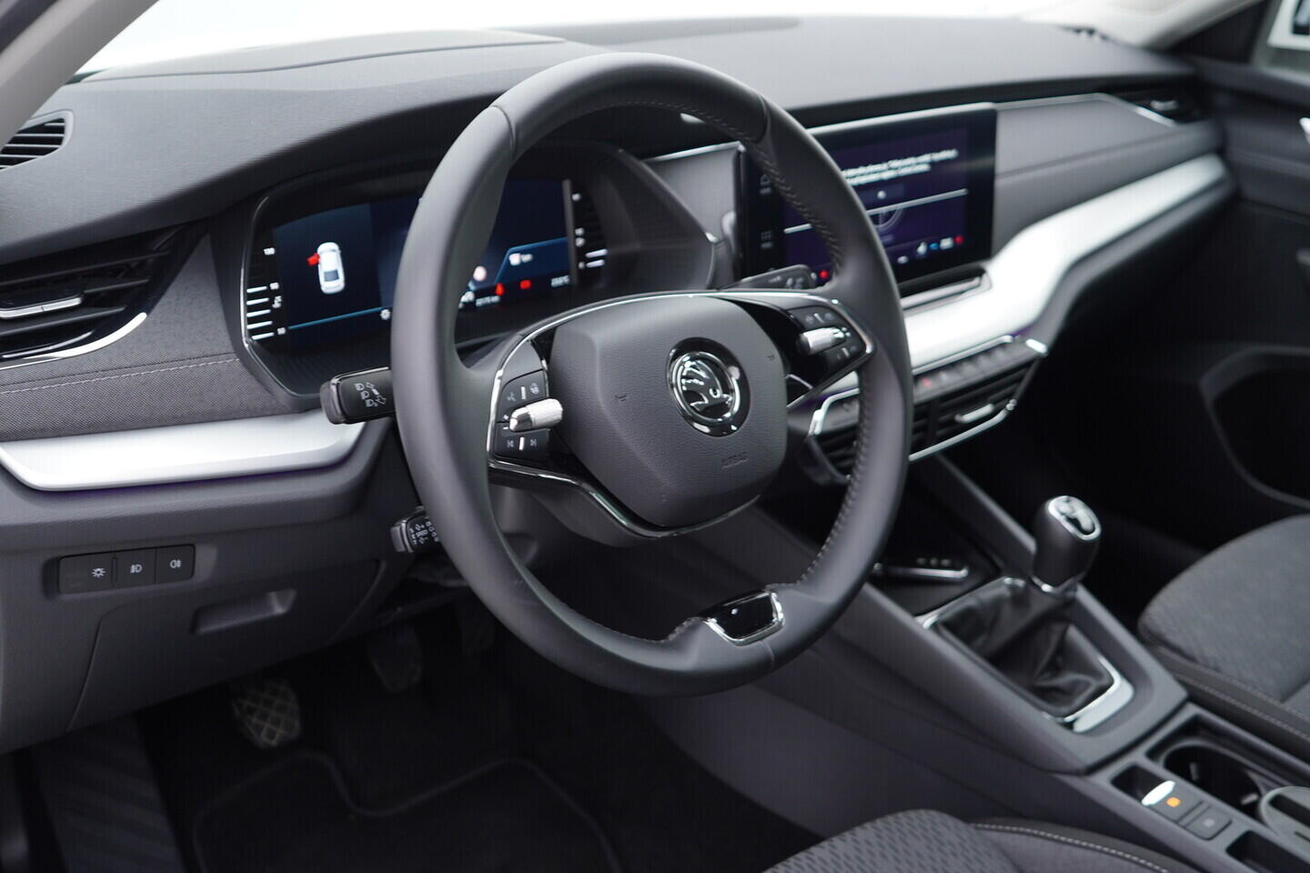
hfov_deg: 53.1
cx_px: 655
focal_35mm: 36
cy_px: 436
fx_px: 1310
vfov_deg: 36.9
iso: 160
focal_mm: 24
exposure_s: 1/40
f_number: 2.8
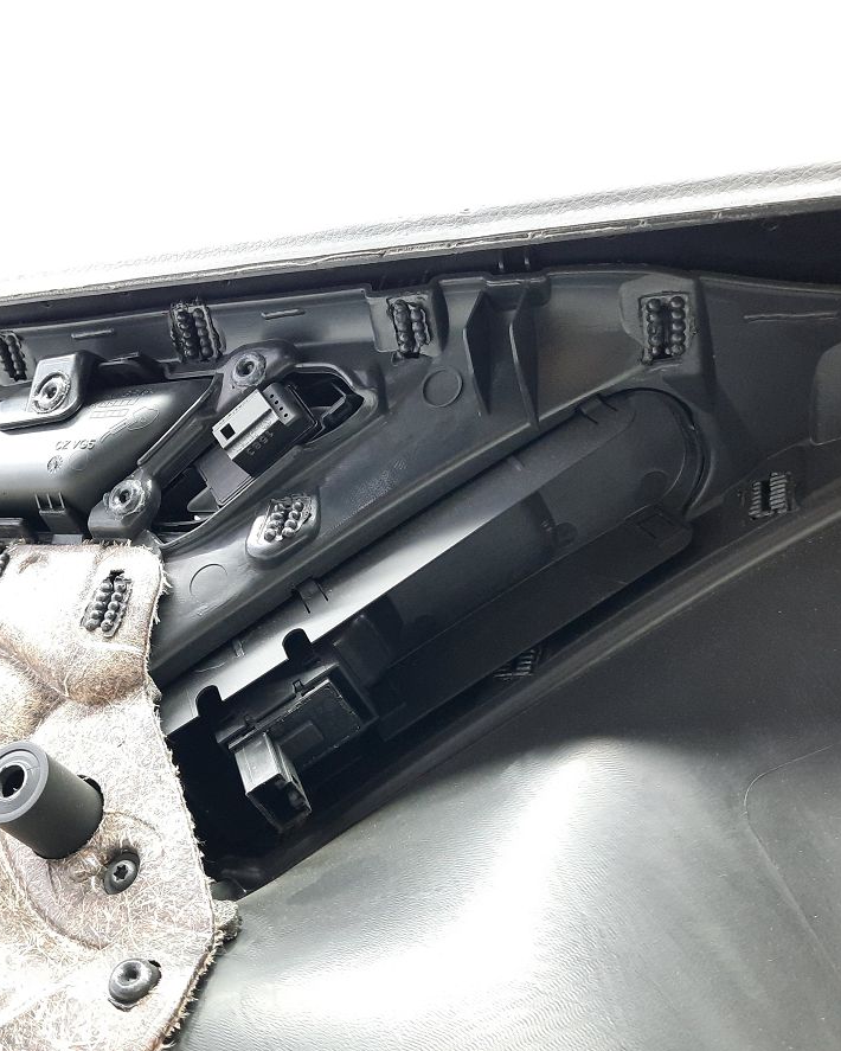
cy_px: 528
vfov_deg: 54.2
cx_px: 275
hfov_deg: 43.9
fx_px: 1026
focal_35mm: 33
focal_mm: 4.6
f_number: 2
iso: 320
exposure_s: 1/33
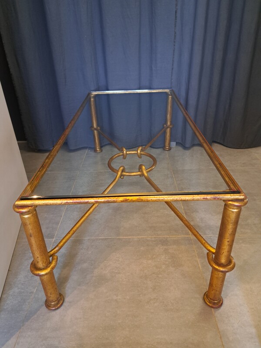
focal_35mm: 24
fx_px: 241
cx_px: 130
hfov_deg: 56.8
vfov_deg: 71.6
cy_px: 174
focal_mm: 5.23
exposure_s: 1/20
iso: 640
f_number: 1.8
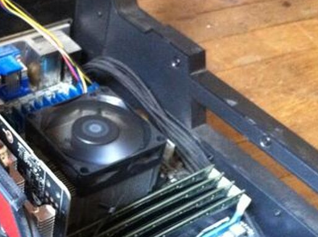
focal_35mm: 68
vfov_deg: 21.2
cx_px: 62
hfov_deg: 28.0
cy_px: 202
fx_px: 623
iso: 800
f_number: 2.8
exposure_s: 1/15
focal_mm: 3.85
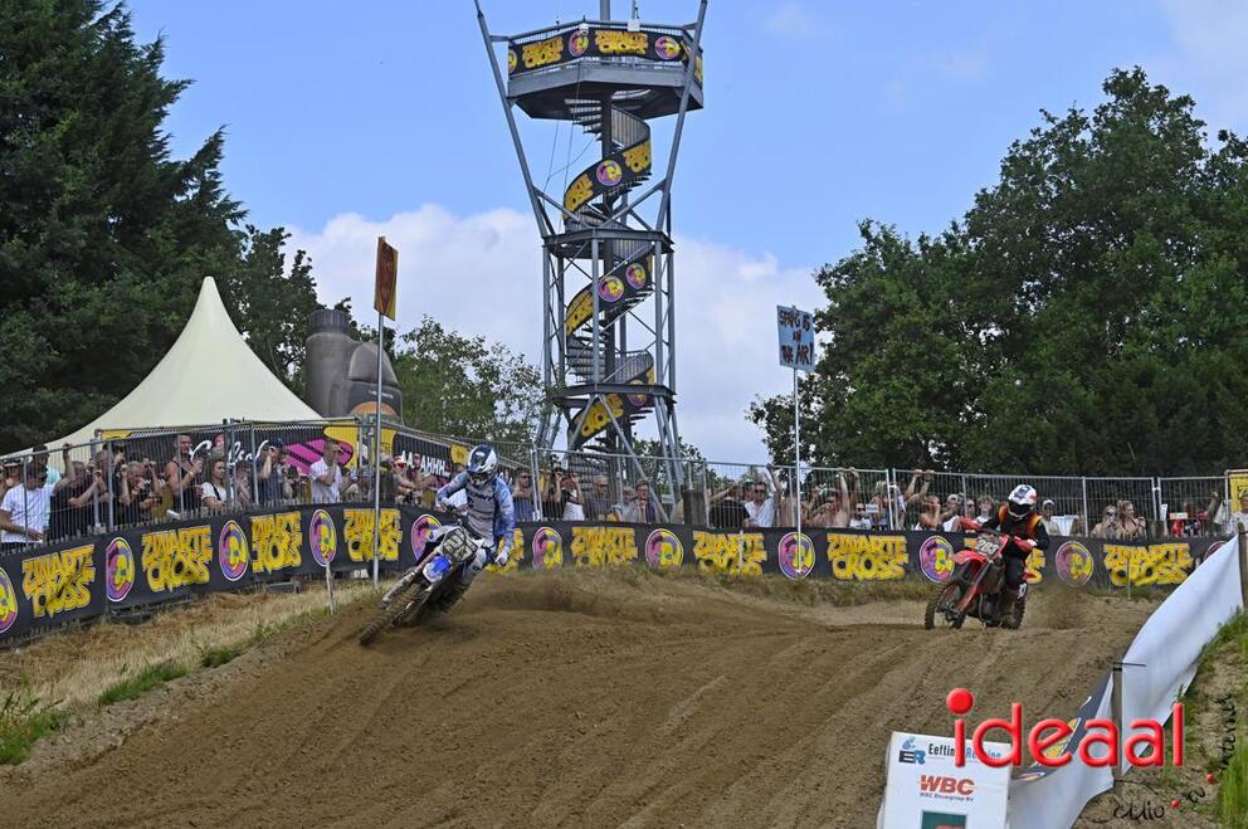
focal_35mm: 100
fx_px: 3463
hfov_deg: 20.4
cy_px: 414
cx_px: 624
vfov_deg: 13.7
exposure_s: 1/2000
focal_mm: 100
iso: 1600
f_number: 11
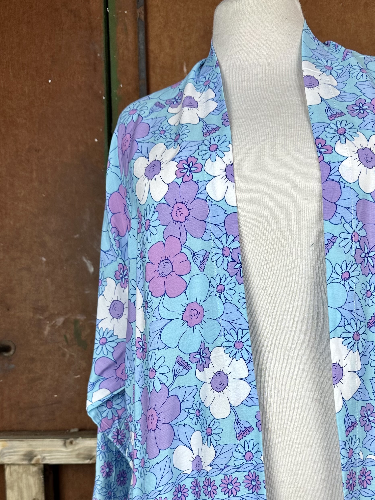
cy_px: 364
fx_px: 563
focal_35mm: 39
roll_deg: +0.8
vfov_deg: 46.4
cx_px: 253
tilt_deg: -4.8
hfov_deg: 36.4
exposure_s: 1/100
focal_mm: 6.86
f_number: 1.78
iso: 80
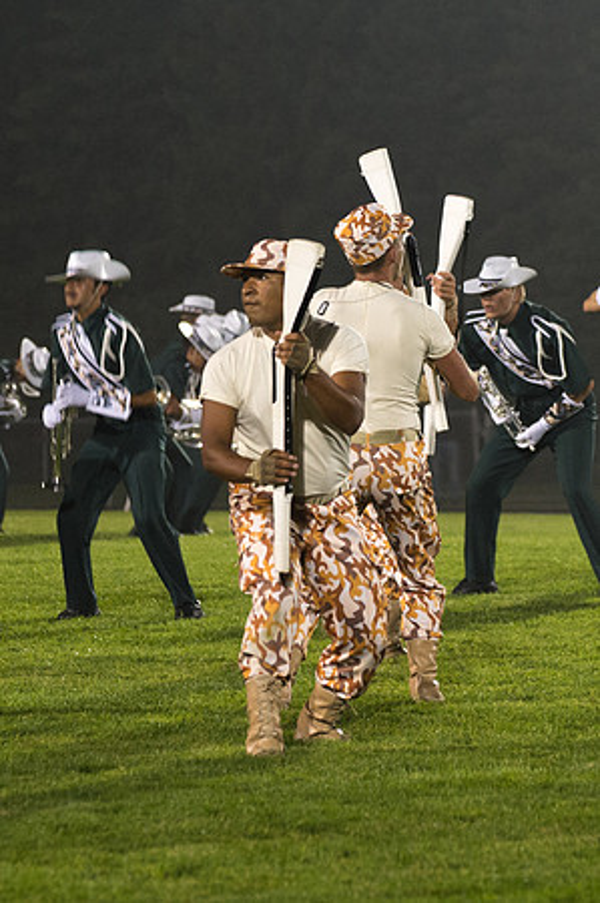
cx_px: 426
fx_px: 7449
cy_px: 323
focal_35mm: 297
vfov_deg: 6.9
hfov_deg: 4.6
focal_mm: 135
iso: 3200
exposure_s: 1/160
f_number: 4.8
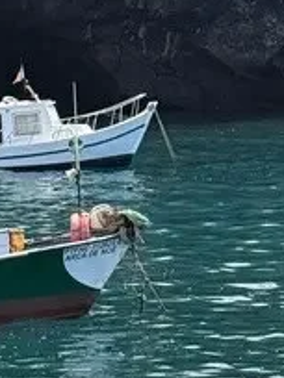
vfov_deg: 8.1
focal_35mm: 235
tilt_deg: -14.5
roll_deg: +1.3
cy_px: 695
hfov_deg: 6.1
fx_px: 2571
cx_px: -353
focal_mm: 6.76
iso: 80
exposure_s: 1/3534
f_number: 1.78
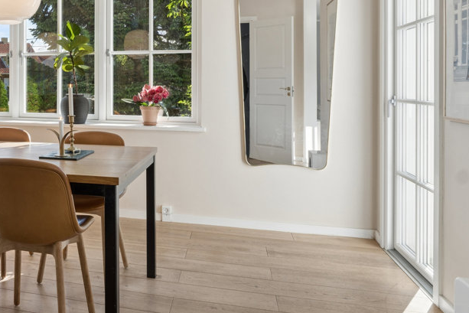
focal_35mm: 39
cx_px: 60
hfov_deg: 45.3
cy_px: 87
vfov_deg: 33.4
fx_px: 513
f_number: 8
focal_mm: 14.5
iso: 200
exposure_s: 1/160
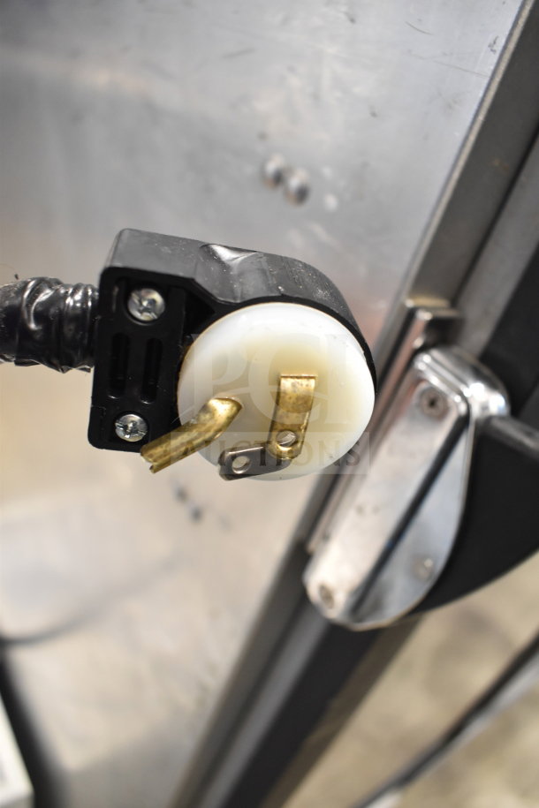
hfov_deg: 47.9
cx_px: 270
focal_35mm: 27
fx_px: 606
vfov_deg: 67.4
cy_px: 404
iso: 1400
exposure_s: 1/30
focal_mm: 18
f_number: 3.5
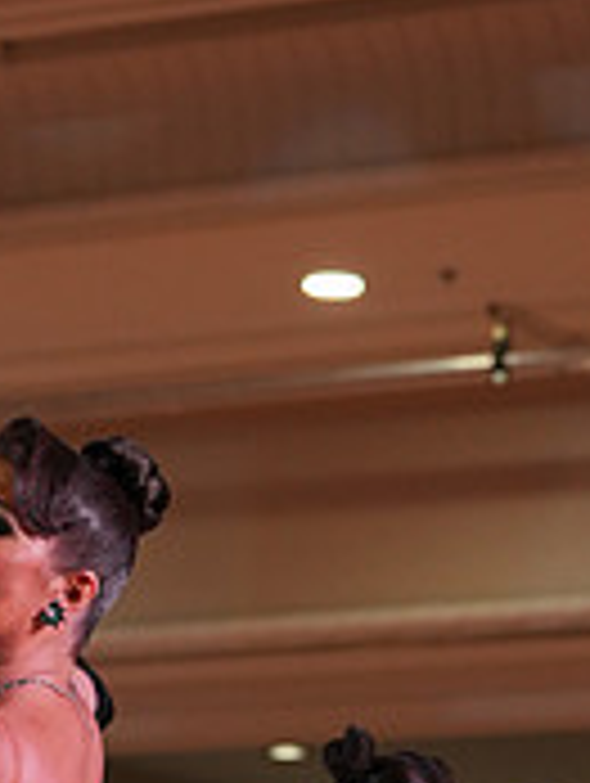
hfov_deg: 6.2
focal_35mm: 240
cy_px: 1220
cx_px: -25
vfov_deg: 8.1
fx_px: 5441
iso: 1250
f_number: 4
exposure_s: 1/500
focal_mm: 75
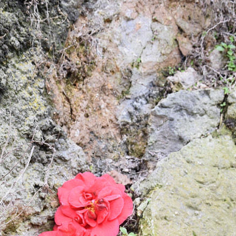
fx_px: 1010
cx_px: 43
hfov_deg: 13.2
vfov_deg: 13.1
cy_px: 250
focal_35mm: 131
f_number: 6.3
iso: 400
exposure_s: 1/125
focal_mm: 28
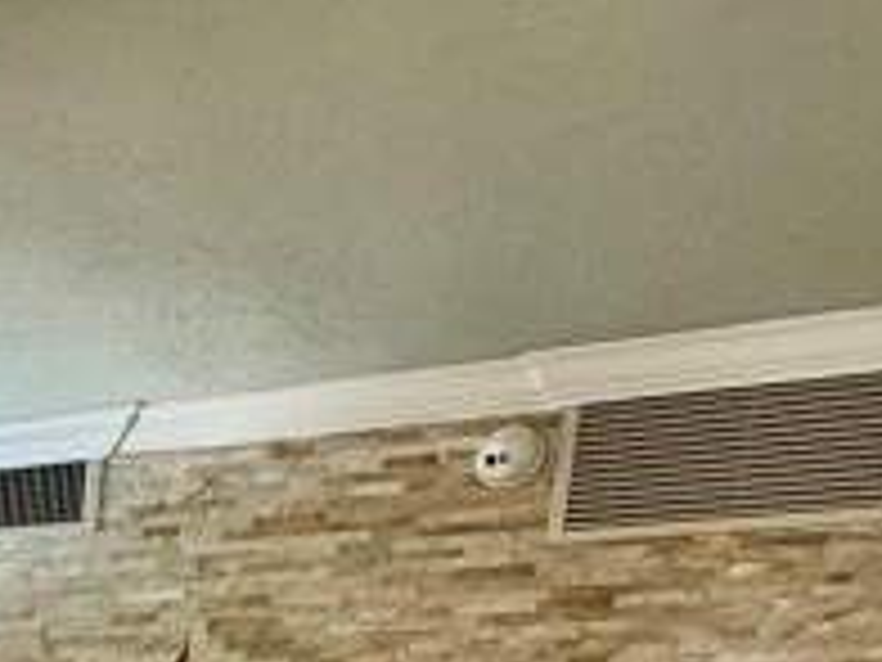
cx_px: -472
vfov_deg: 20.4
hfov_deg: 25.0
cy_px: 1094
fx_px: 1452
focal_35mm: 57
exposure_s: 1/60
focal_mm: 2.22
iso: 250
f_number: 2.2
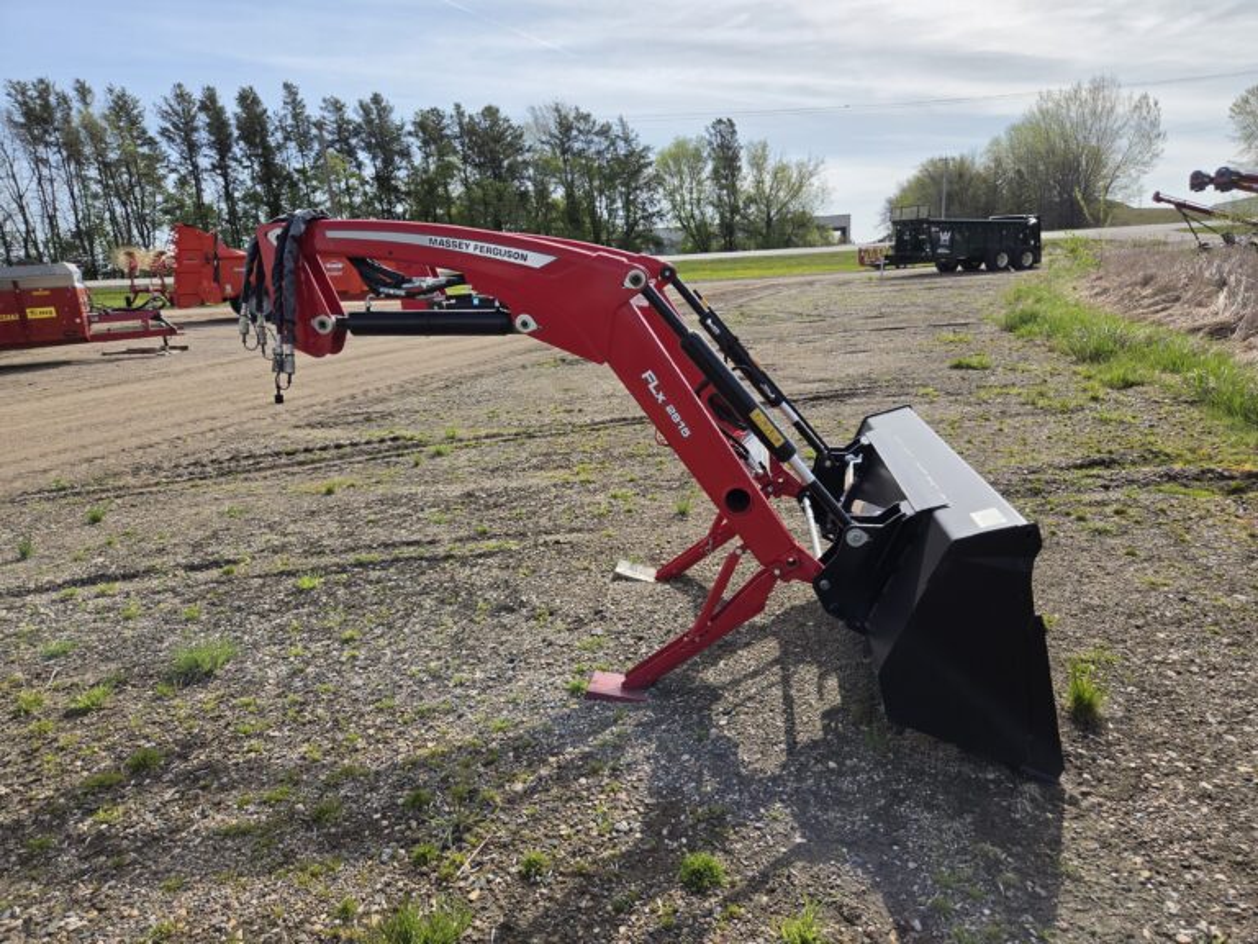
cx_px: 629
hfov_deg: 73.9
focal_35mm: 23
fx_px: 836
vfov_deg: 58.9
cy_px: 472
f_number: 1.8
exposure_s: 1/6032
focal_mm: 5.4
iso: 80
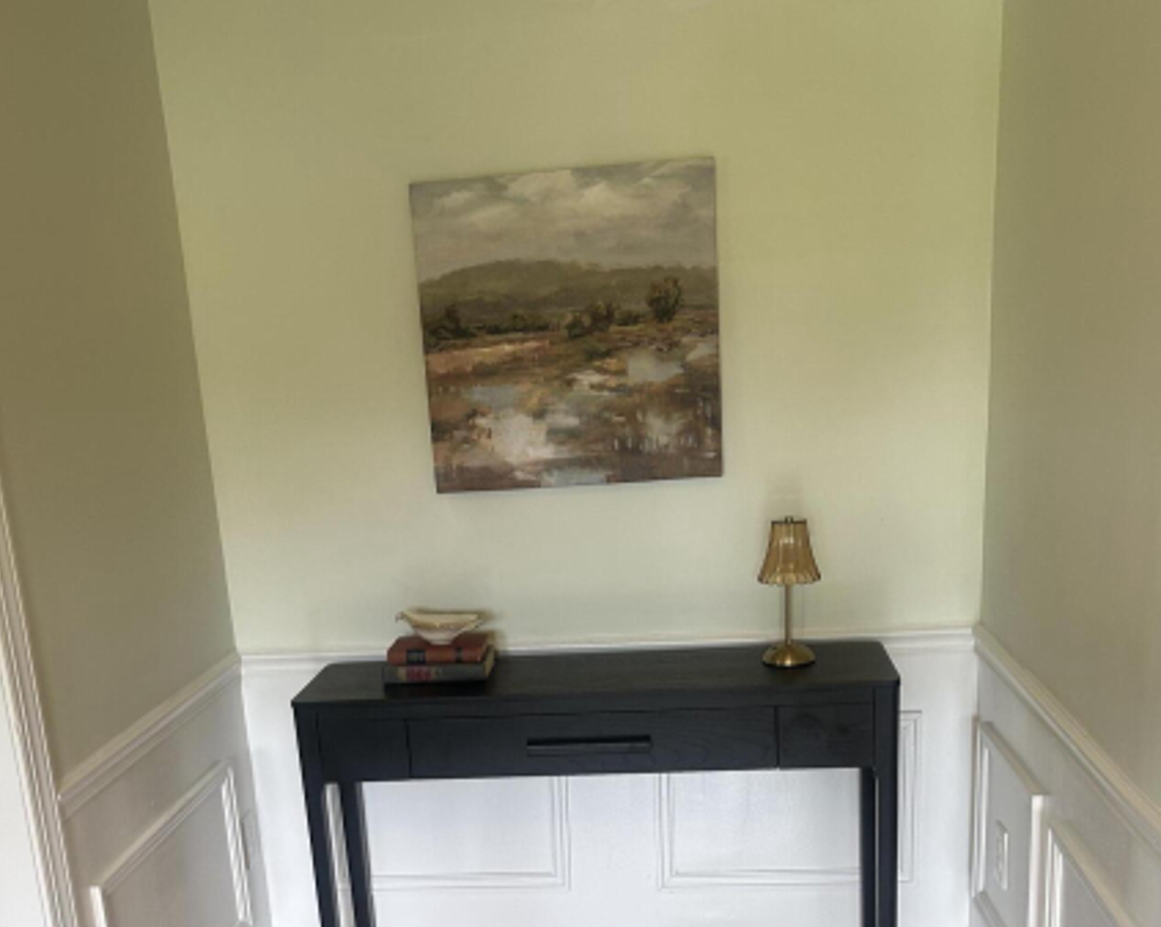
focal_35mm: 40
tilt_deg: -15.9
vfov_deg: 36.1
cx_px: 541
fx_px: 1374
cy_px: 742
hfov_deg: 45.8
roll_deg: +3.8
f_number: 1.5
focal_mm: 5.7
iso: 80
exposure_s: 1/60
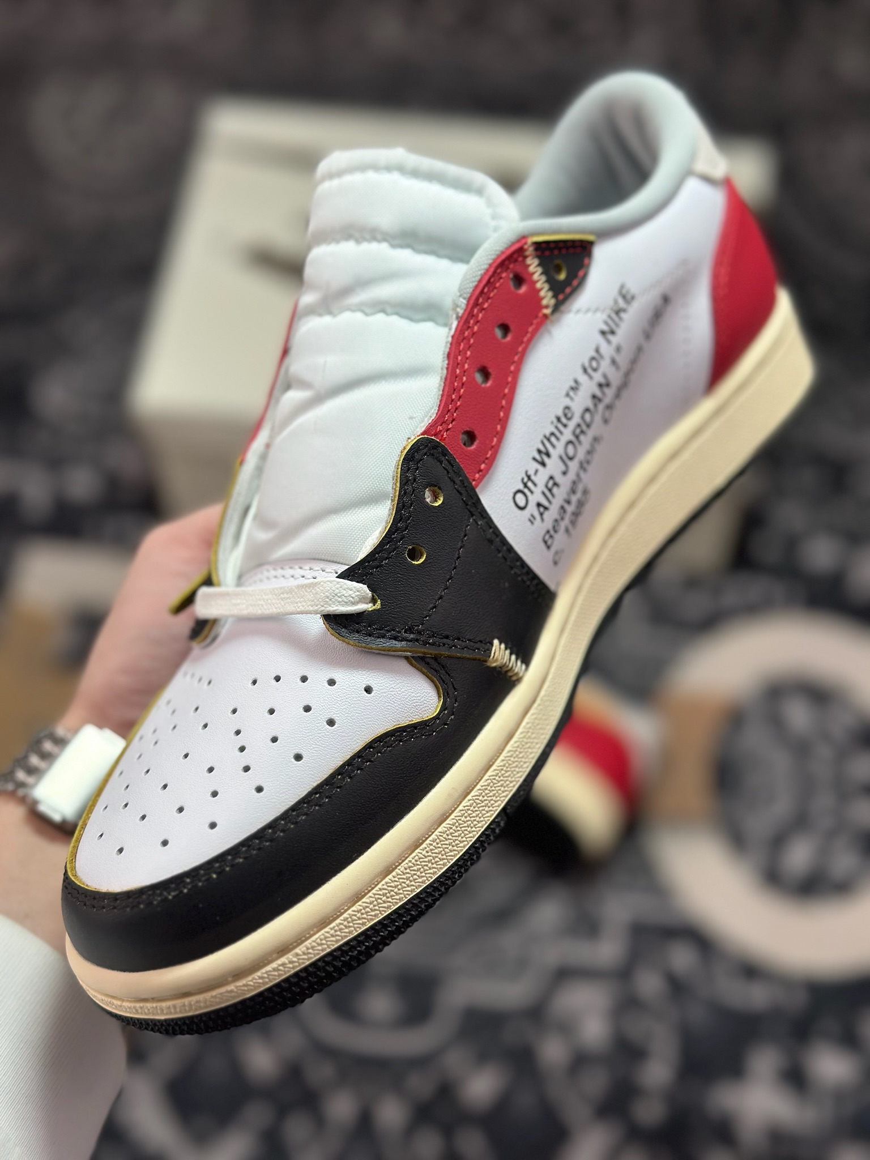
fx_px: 1609
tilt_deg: -57.8
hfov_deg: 30.3
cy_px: 580
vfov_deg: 39.7
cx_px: 435
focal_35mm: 48
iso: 80
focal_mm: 6.86
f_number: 1.78
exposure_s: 1/1590
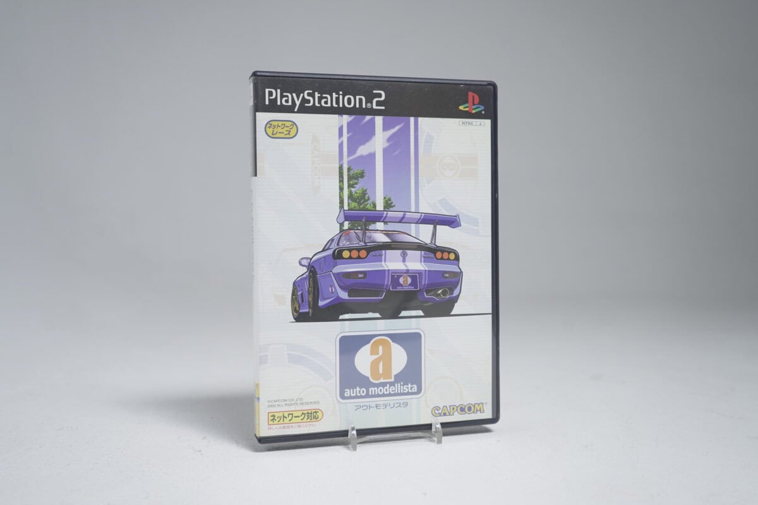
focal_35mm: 36
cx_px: 379
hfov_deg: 53.1
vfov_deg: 36.9
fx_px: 758
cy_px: 252
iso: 640
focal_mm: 36
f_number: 5.6
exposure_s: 1/30
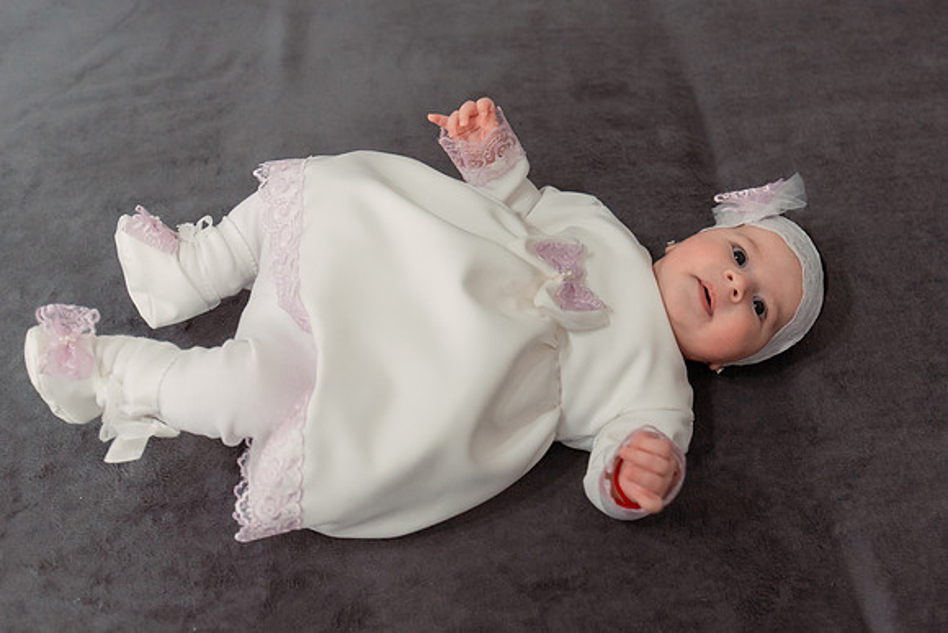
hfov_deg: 47.0
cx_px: 529
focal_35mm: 41
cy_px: 304
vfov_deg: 32.4
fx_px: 1088
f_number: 2.8
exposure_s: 1/200
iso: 2000
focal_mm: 30
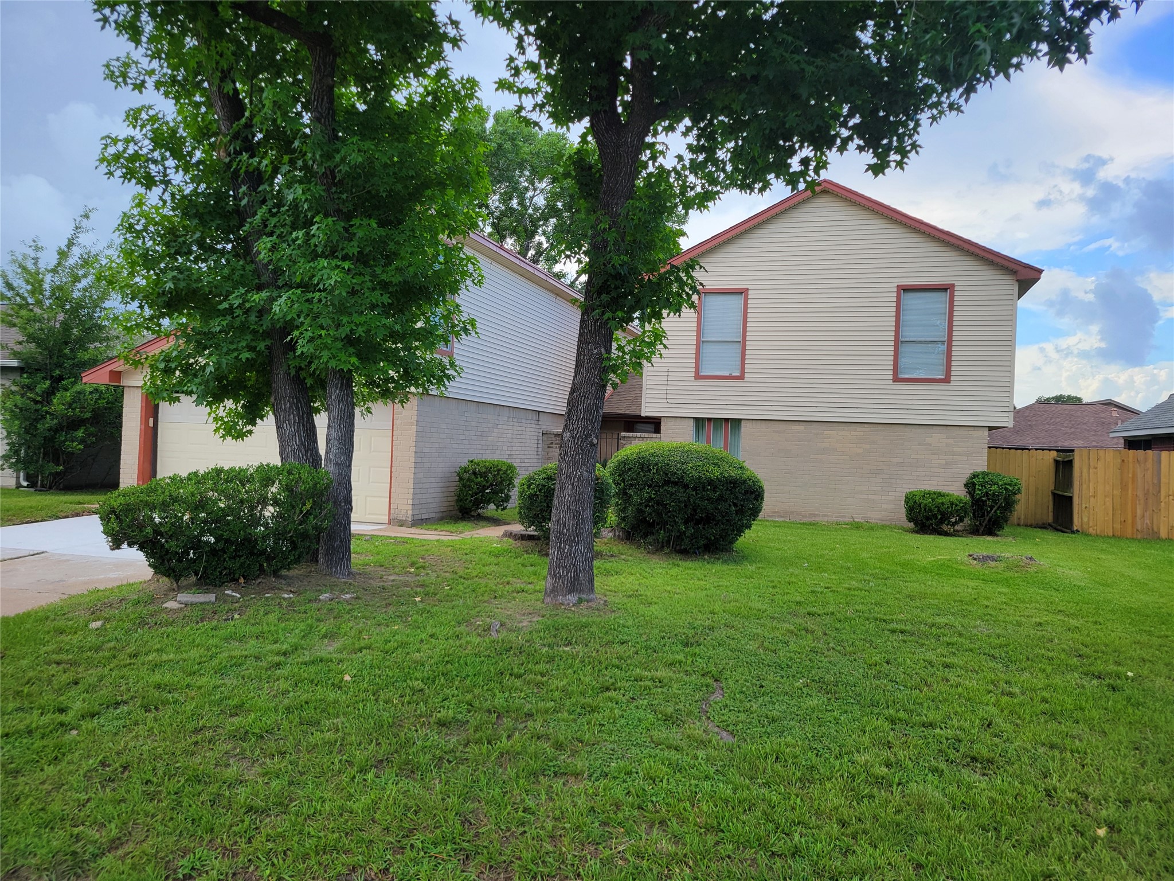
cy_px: 440
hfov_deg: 67.3
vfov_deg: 53.1
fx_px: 882
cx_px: 587
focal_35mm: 26
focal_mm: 5.4
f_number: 1.8
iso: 40
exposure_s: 1/468
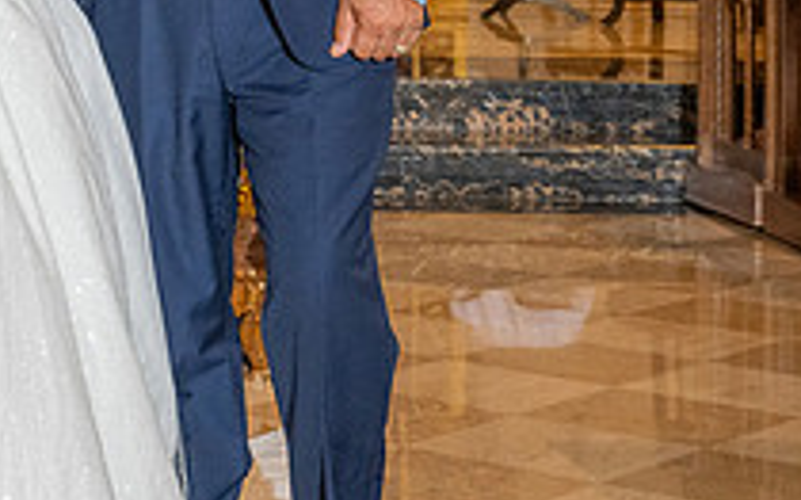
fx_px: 2640
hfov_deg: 16.4
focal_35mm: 121
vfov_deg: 10.5
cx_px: -221
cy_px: -212
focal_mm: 43
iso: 2000
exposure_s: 1/200
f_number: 6.3
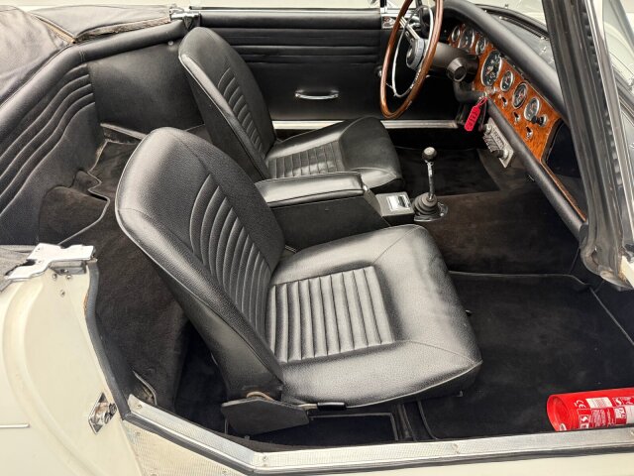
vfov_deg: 56.8
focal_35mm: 24
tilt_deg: -40.6
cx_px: 317
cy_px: 238
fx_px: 440
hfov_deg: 71.6
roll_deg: -2.0
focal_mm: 6.76
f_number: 1.78
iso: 400
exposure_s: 1/49
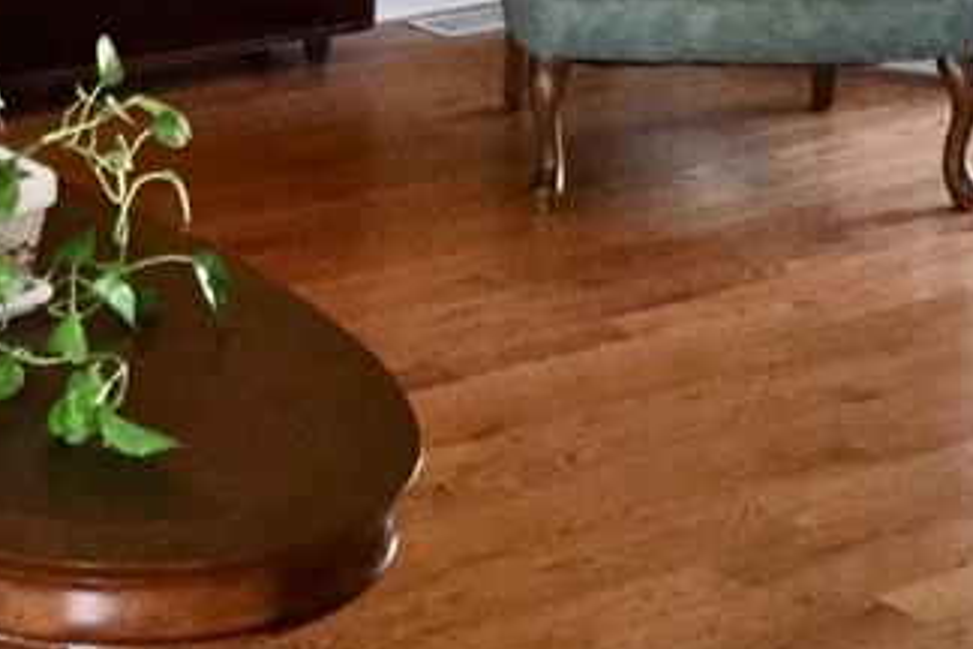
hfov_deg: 19.3
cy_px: -225
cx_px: -48
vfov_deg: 12.9
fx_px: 2757
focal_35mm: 102
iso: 200
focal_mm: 3.3
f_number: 2.4
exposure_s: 1/20
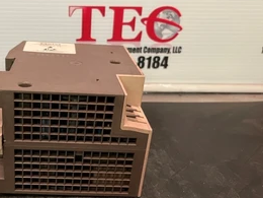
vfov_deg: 35.9
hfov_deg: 45.4
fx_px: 304
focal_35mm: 40
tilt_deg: -22.5
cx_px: 71
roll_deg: -0.7
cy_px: 88
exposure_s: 1/59
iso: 200
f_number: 1.6
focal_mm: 5.1
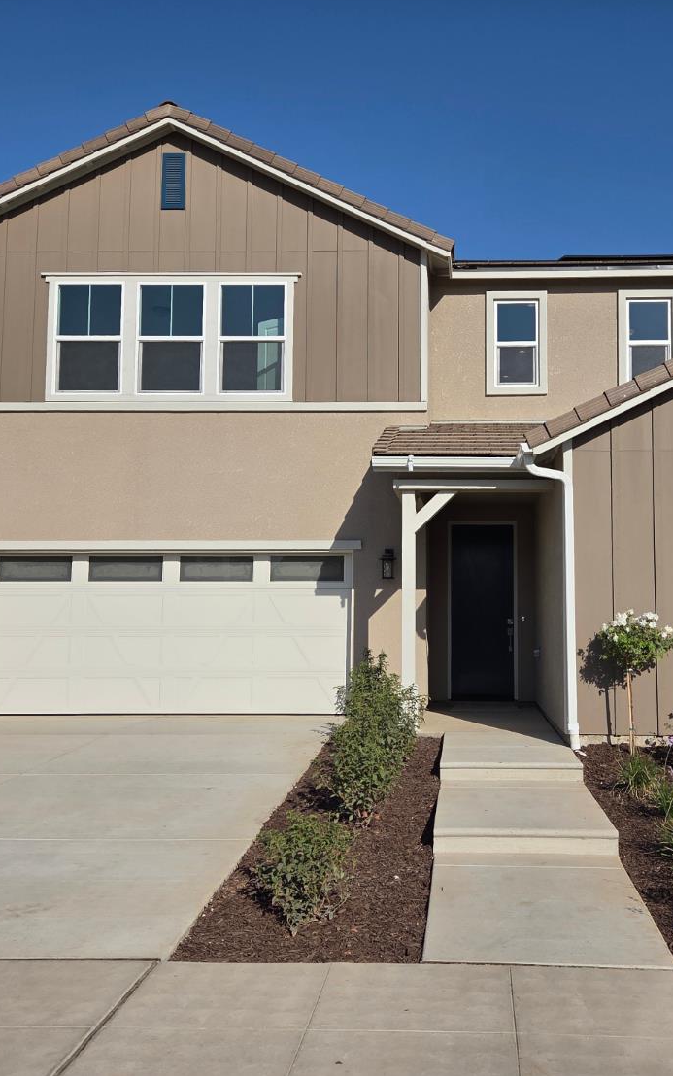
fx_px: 968
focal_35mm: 33
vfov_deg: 58.1
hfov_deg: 38.0
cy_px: 532
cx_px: 436
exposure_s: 1/7891
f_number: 1.8
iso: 64
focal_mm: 5.4
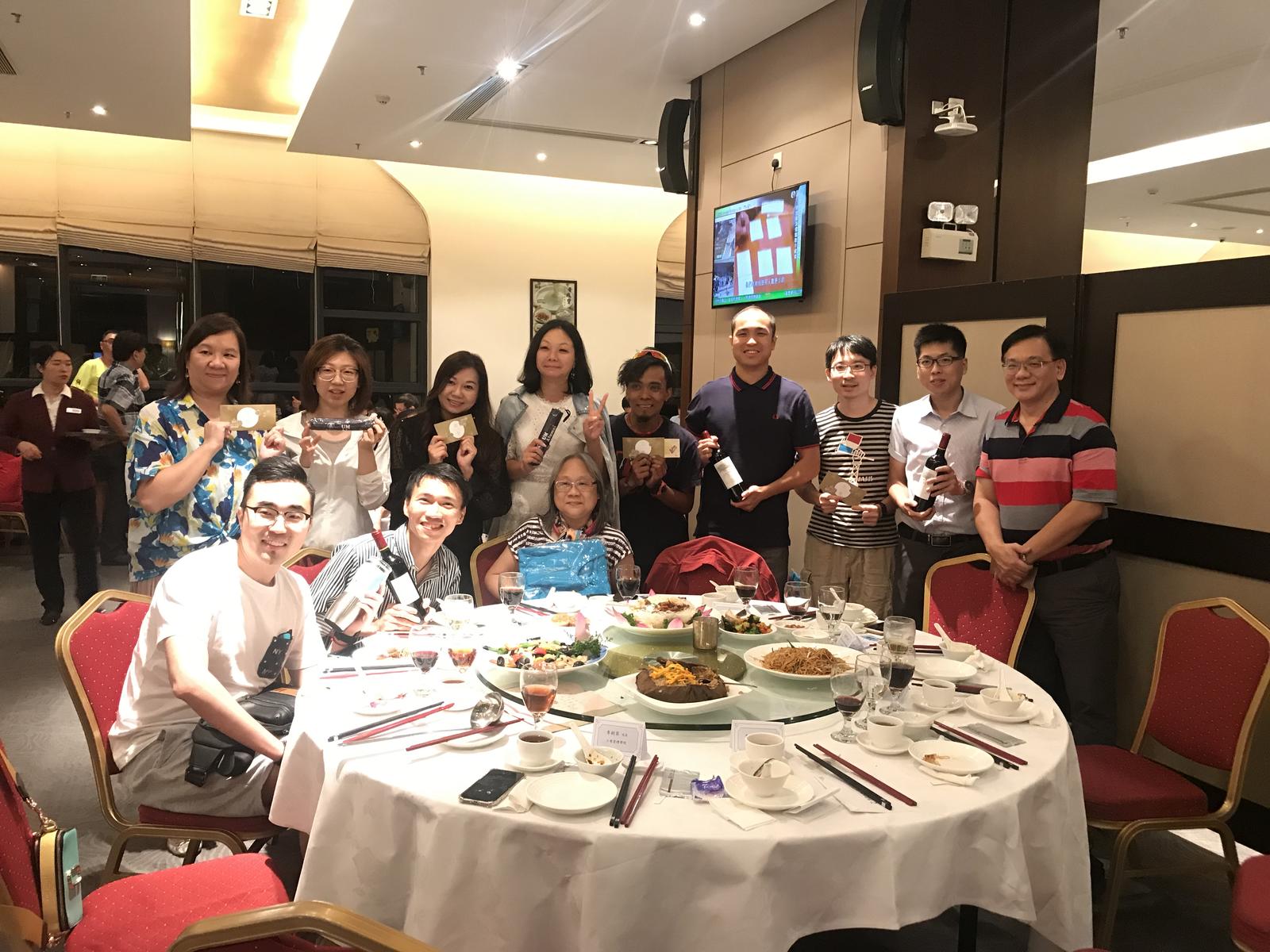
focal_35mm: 28
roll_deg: -1.2
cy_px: 476
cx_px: 635
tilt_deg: -5.5
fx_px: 1027
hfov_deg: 63.4
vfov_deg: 49.7
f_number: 1.8
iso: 100
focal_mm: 3.99
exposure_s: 1/11
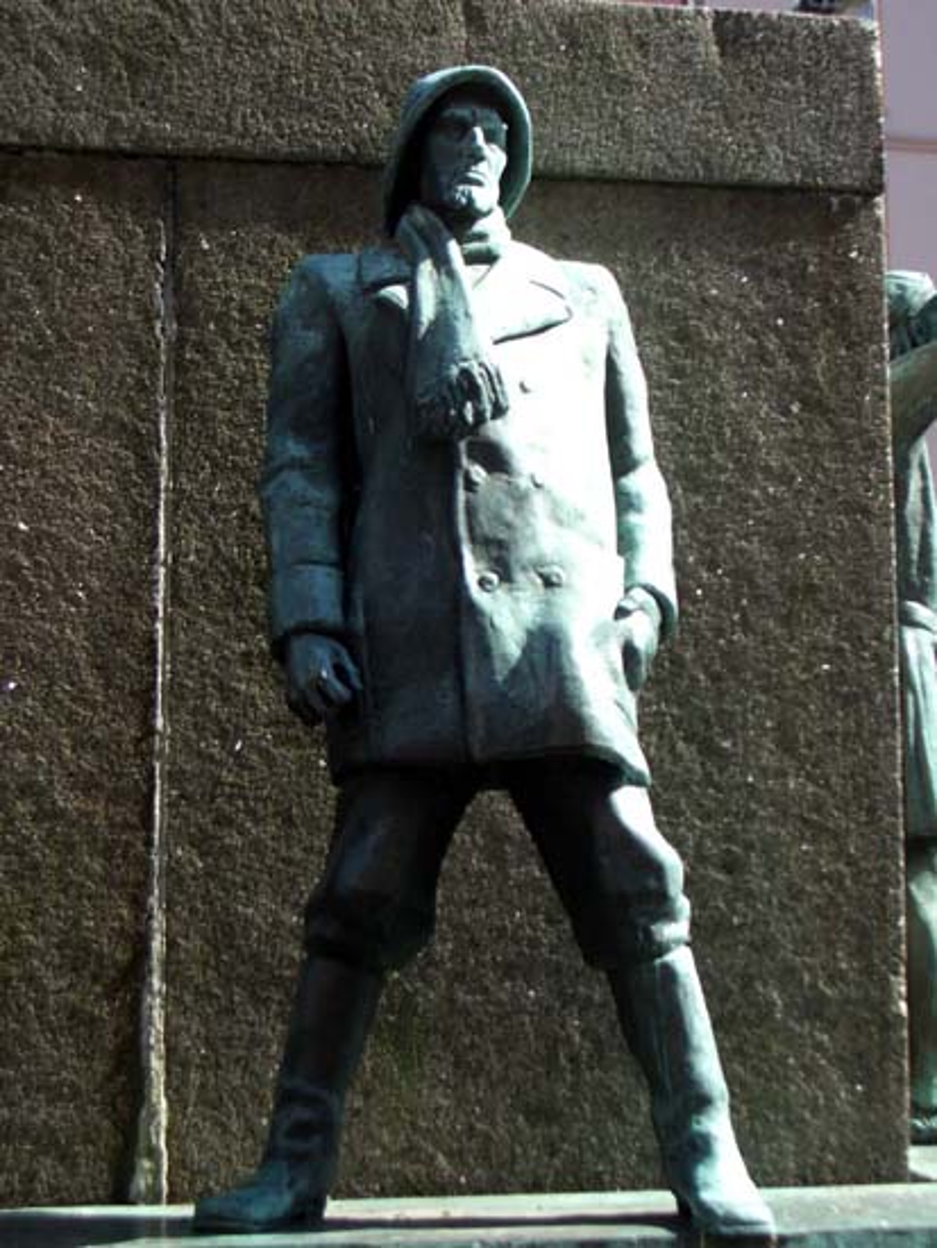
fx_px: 2236
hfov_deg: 23.7
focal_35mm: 62
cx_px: 468
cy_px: 624
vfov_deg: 31.2
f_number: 3.5
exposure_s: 1/250
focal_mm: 10.2
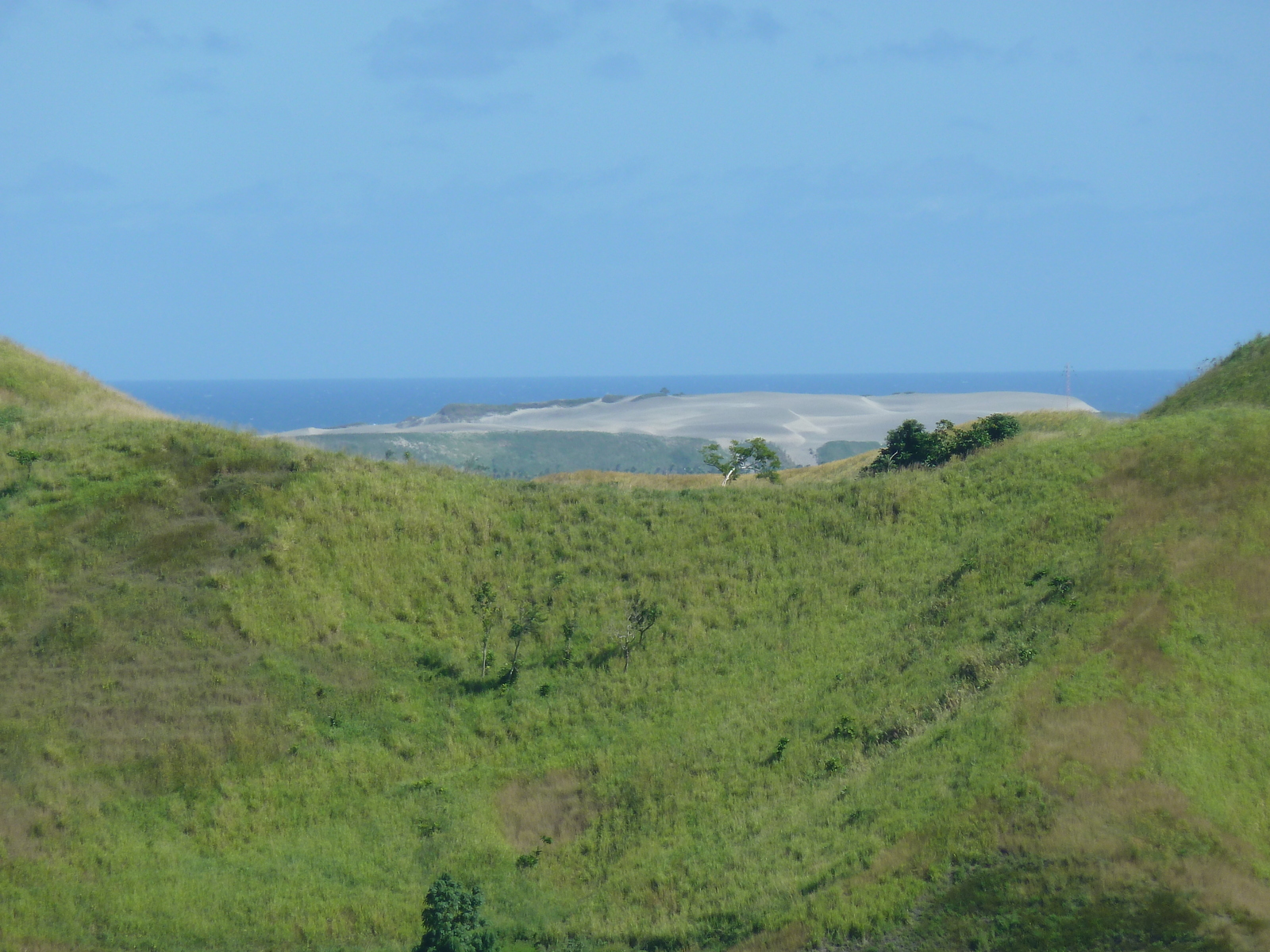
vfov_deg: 4.1
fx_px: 13355
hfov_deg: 5.4
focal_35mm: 364
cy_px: 476
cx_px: 635
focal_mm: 49.2
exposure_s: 1/400
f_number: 4.9
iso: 80
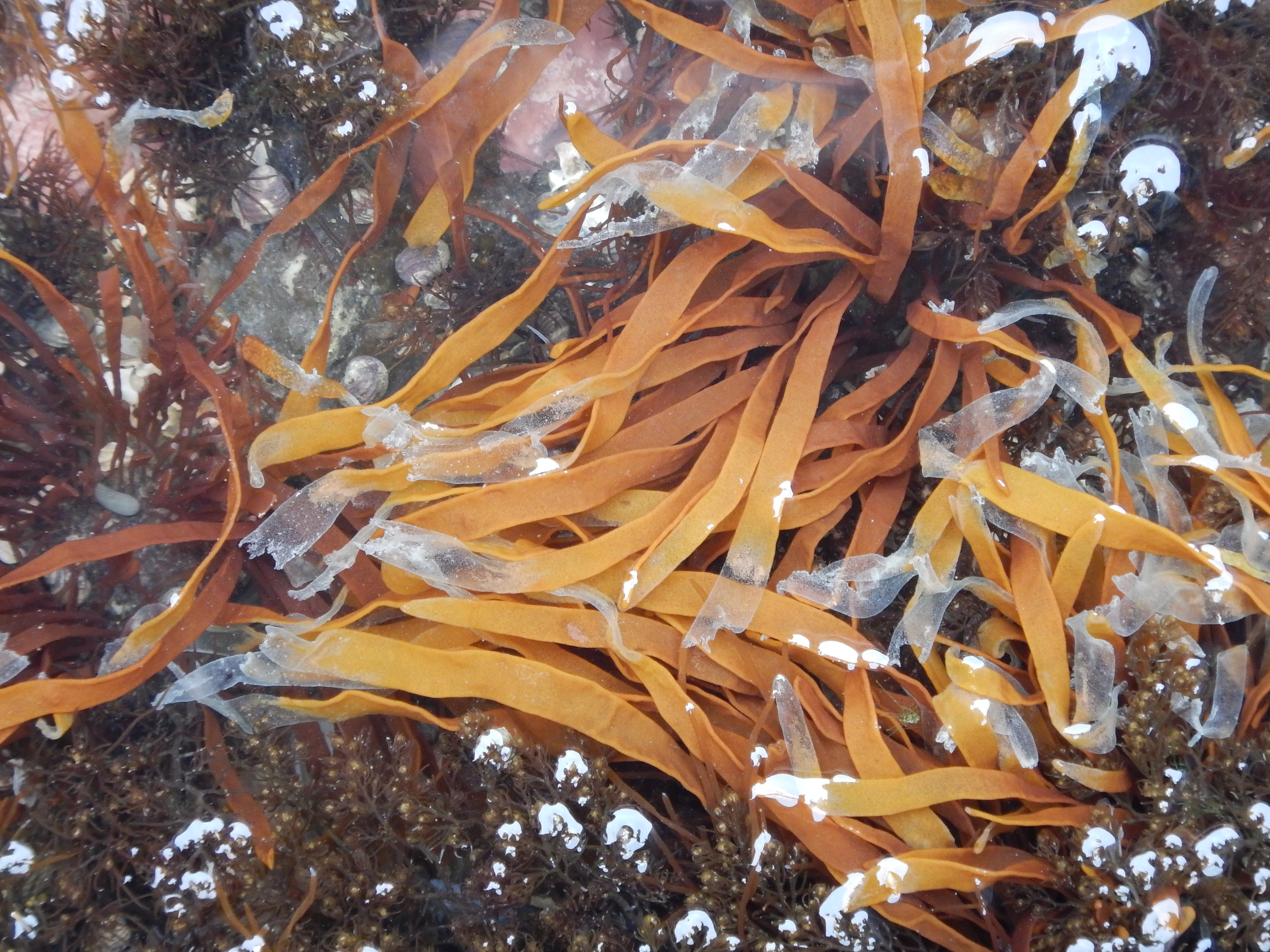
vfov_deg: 11.4
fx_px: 4769
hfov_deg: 15.2
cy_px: 515
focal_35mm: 130
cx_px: 671
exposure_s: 1/15
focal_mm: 21.5
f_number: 4.9
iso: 400
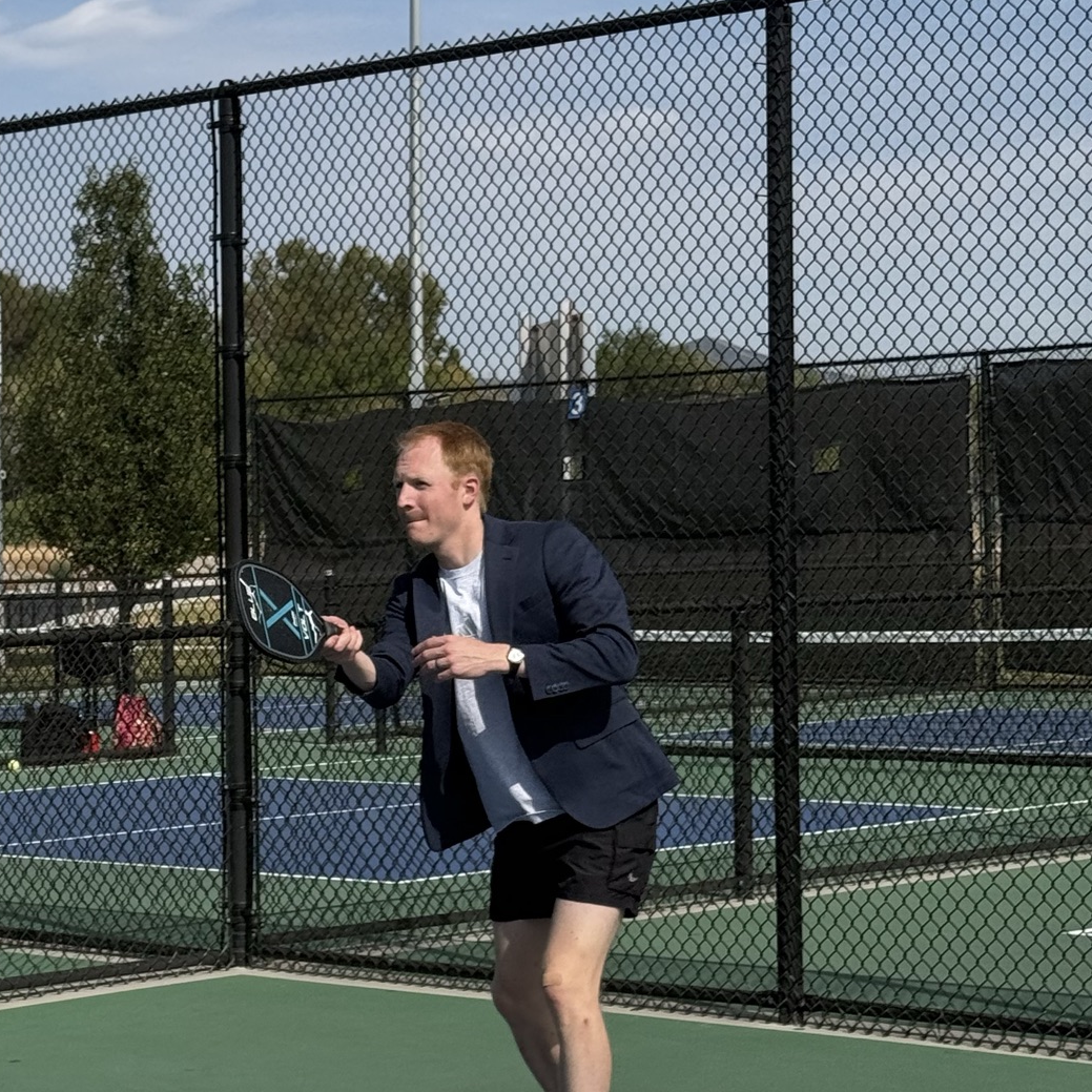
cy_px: 655
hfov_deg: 17.5
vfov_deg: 17.7
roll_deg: +0.7
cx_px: 150
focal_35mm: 98
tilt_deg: -2.4
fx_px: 3498
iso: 80
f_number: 1.78
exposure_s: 1/6024
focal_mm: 6.76
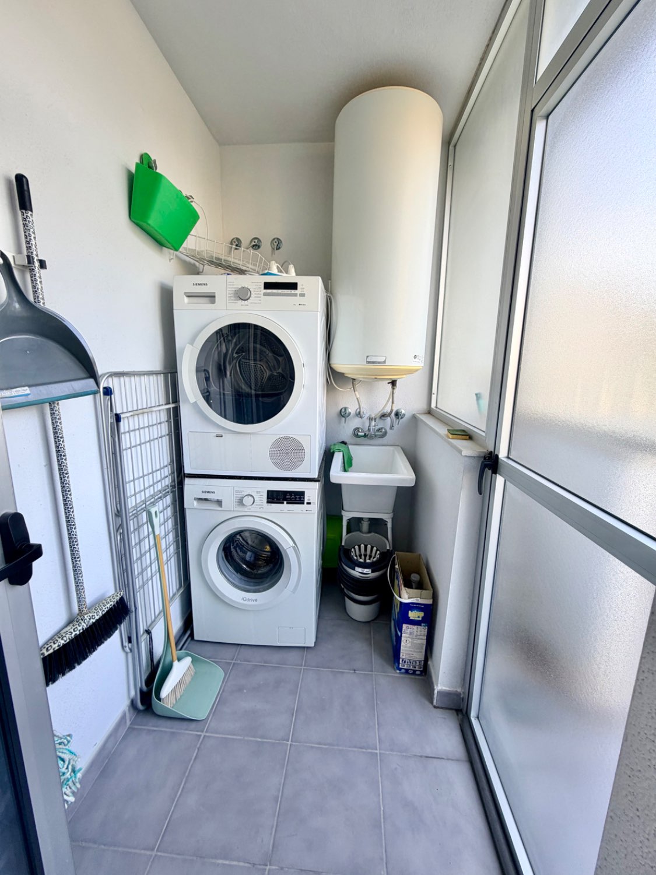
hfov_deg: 85.7
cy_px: 438
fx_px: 354
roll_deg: -0.6
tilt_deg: -12.4
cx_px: 328
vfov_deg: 102.1
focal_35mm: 14
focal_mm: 2.22
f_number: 2.2
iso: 64
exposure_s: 1/121
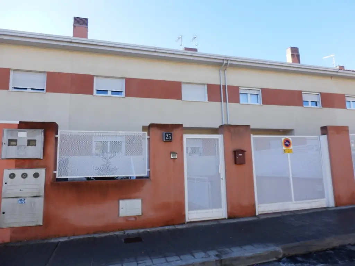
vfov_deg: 51.4
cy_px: 133
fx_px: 277
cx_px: 178
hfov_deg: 65.3
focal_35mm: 27
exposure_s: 1/250
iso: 80
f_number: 3.3
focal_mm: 4.8
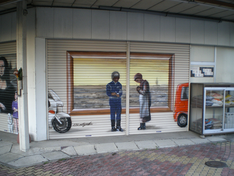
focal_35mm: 36
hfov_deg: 51.4
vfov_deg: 39.7
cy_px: 88
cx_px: 117
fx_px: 243
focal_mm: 6.3
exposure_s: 1/50
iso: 125
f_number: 3.1
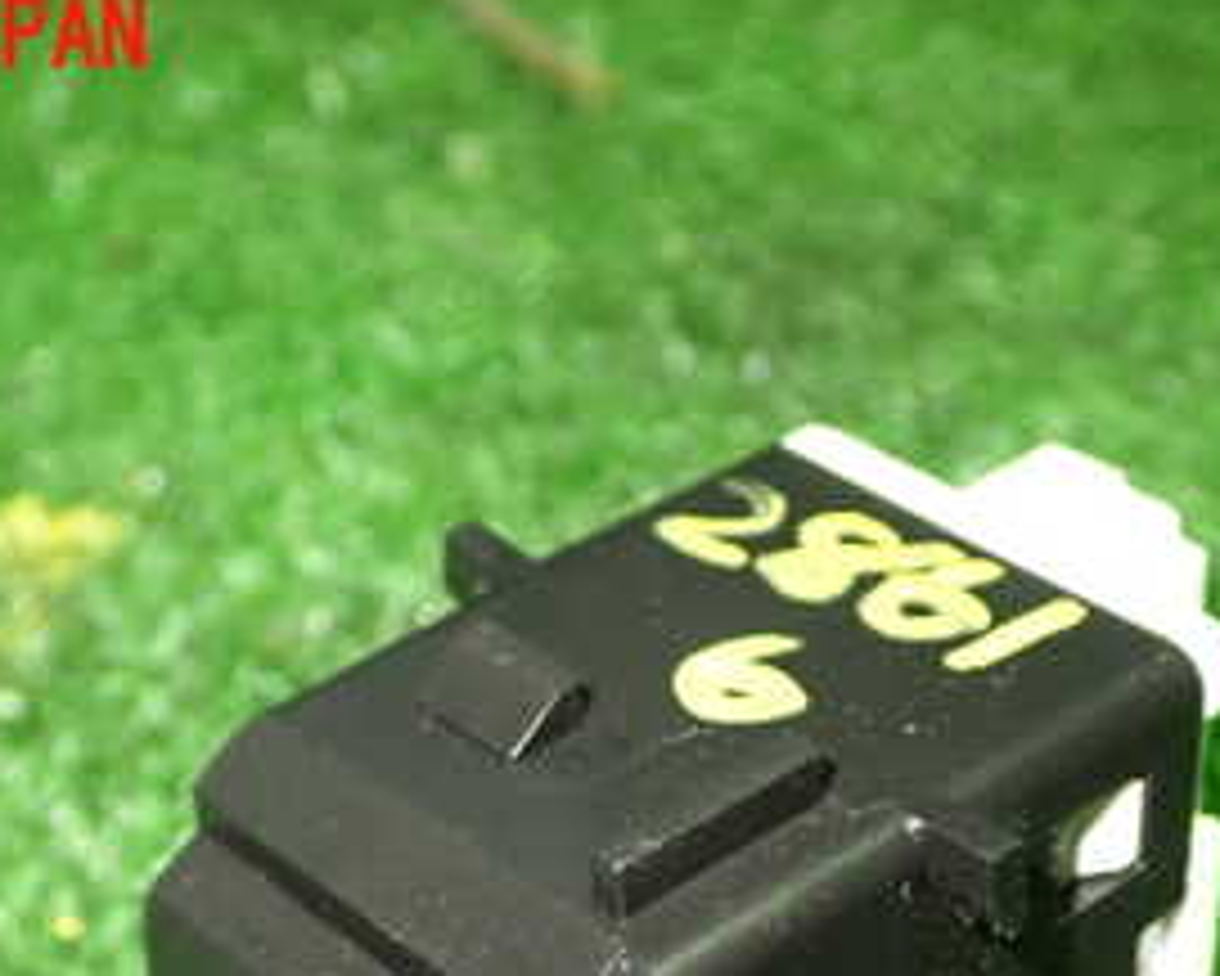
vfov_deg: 18.2
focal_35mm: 82
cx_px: 680
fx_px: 2962
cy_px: 994
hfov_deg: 23.3
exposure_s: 1/40
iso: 800
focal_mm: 6.83
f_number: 2.7
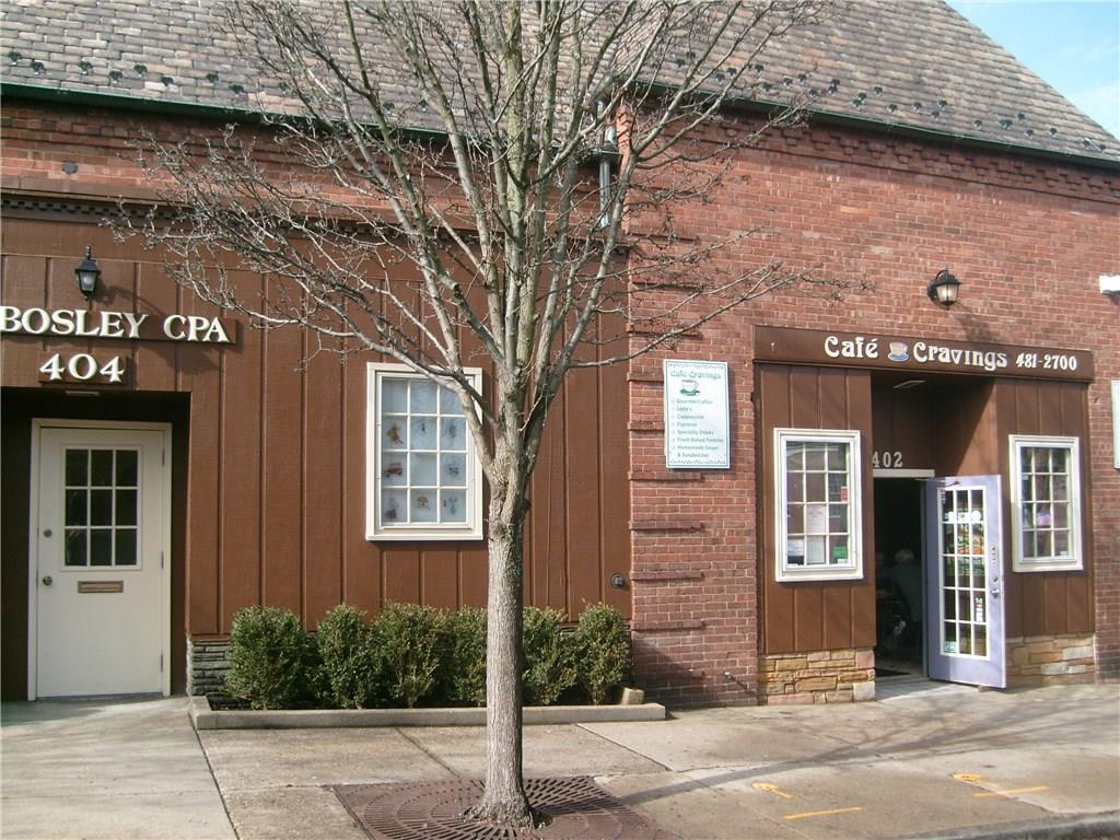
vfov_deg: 40.7
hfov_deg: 52.6
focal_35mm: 35
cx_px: 560
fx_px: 1132
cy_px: 420
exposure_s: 1/125
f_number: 7.1
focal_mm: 5.8
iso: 80
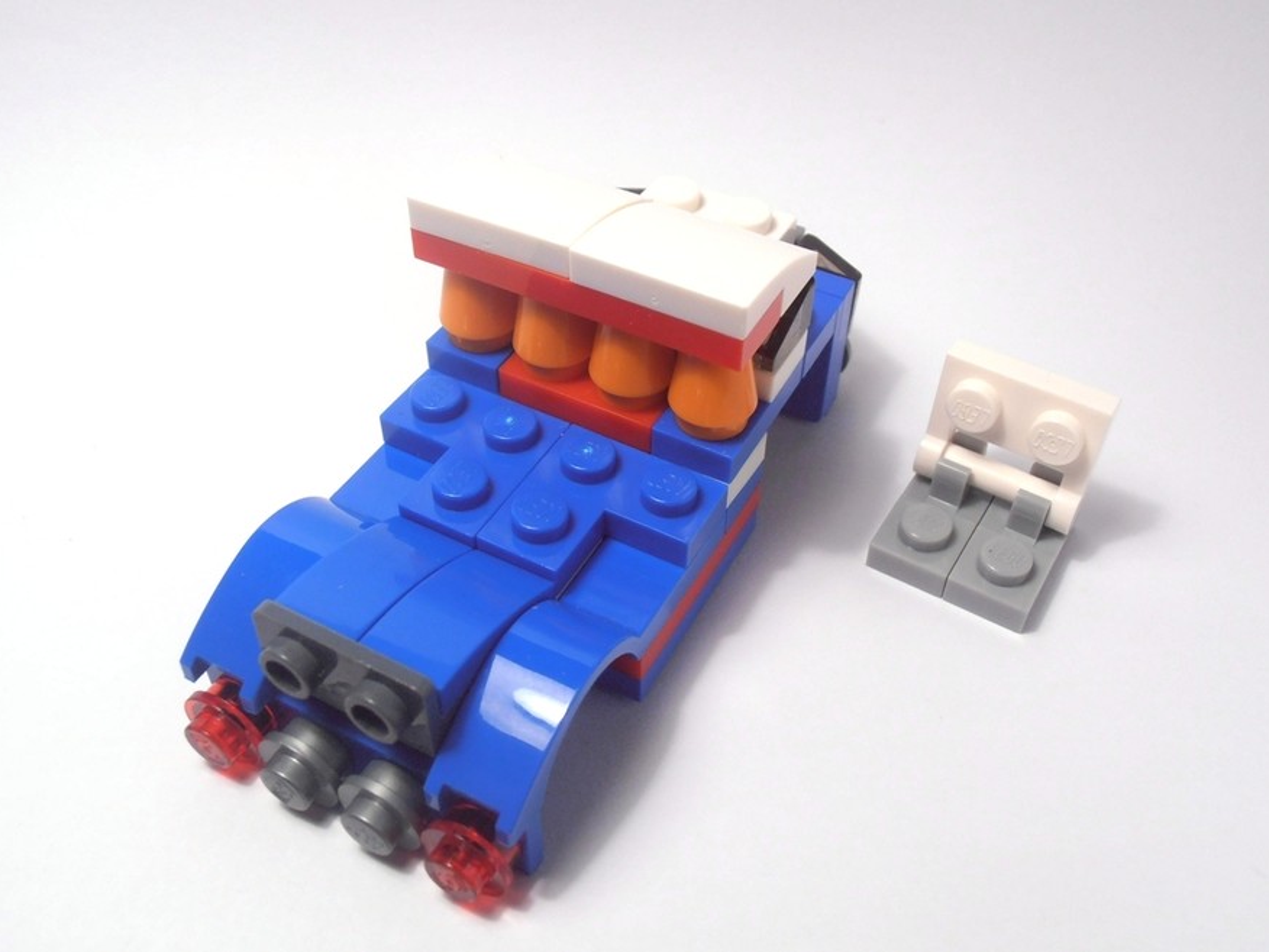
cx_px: 642
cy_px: 466
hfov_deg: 49.0
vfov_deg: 37.7
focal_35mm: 38
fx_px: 1393
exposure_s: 1/80
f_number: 3.9
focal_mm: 6.61
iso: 80
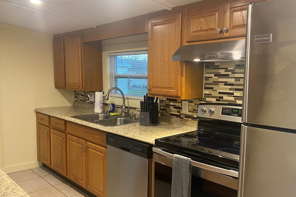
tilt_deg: -6.5
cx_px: 156
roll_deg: -1.5
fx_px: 255
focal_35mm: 31
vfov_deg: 42.3
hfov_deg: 60.3
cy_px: 104
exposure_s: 1/60
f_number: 1.8
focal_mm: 4.25
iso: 320
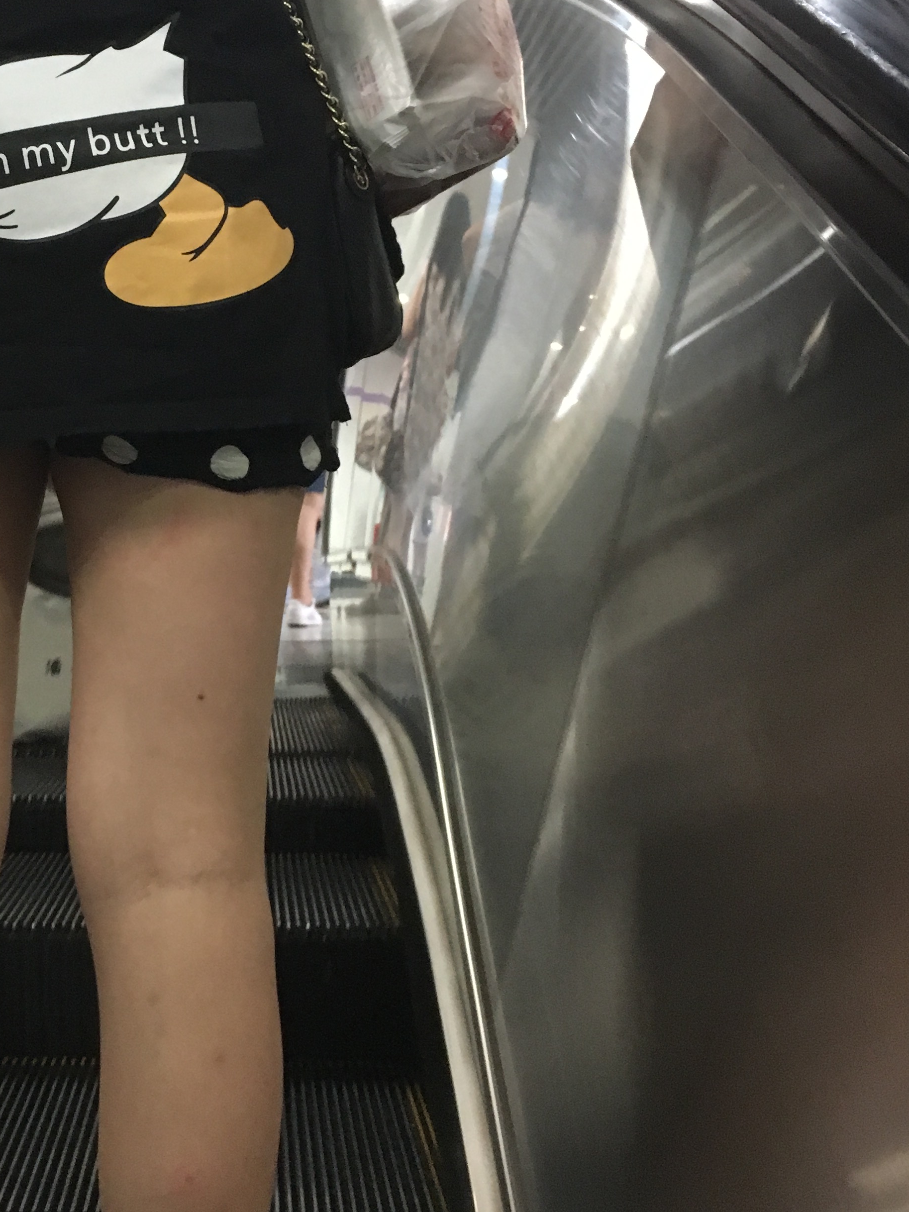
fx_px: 1681
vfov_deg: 39.6
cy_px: 513
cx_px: 174
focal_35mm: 48
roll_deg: +0.2
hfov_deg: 29.5
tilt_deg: +1.5
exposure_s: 1/17
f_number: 2.2
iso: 250
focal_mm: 4.15
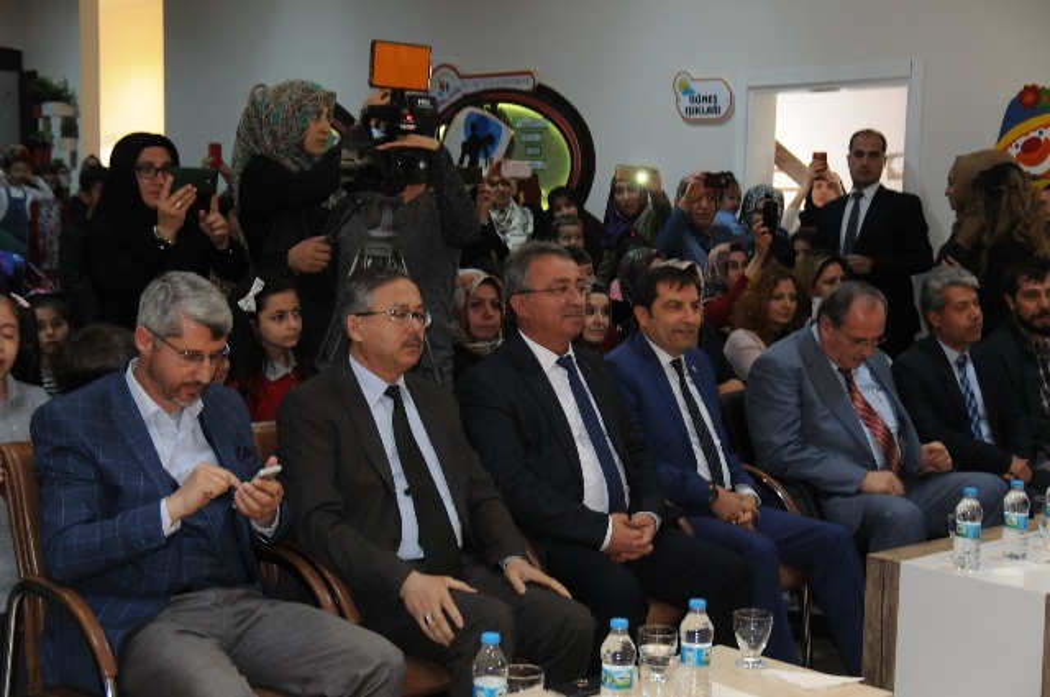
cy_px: 348
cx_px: 525
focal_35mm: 54
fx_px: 1573
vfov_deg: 25.0
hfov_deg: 36.9
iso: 800
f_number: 3.5
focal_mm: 36
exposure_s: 1/40
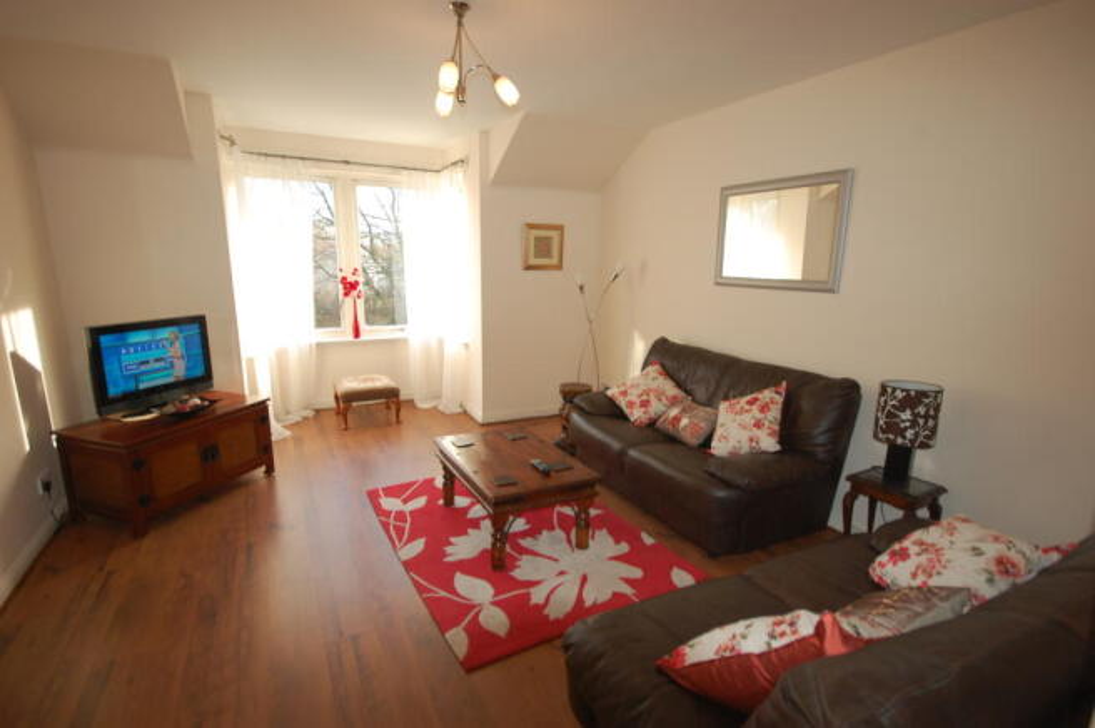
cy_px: 364
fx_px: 547
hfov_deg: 90.1
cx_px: 548
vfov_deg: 67.3
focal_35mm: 18
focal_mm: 12
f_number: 4.5
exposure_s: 1/100
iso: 400
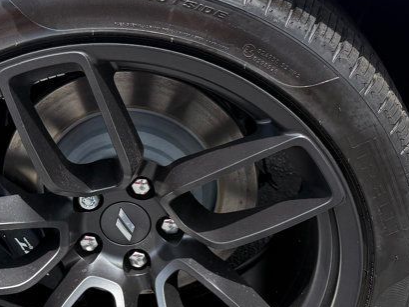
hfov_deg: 32.1
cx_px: 166
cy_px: 166
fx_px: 709
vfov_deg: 24.4
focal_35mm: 60
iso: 100
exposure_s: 1/2445
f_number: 1.78
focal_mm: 6.76
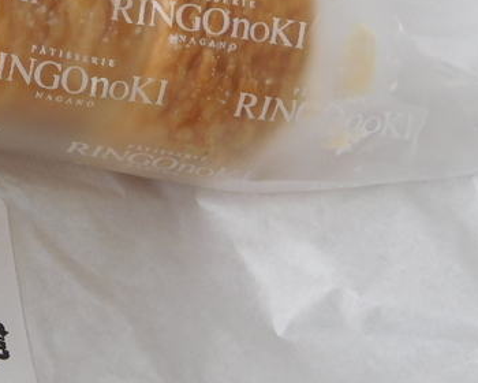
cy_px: 116
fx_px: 1103
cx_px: -18
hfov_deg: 23.3
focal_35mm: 78
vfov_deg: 19.6
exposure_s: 1/250
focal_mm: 6.2
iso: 125
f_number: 3.8
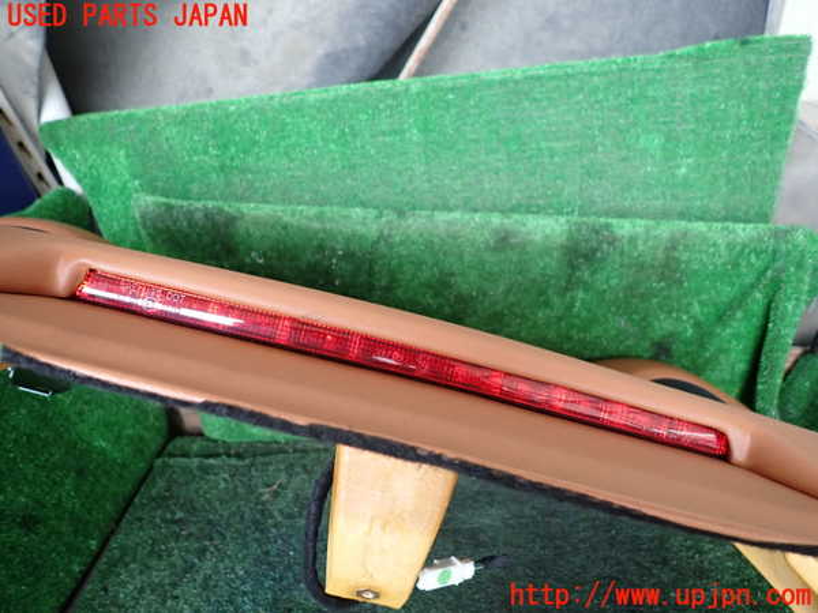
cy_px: 306
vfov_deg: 54.9
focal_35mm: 25
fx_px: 591
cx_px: 409
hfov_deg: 69.4
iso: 250
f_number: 2
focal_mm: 4.5
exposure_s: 1/30
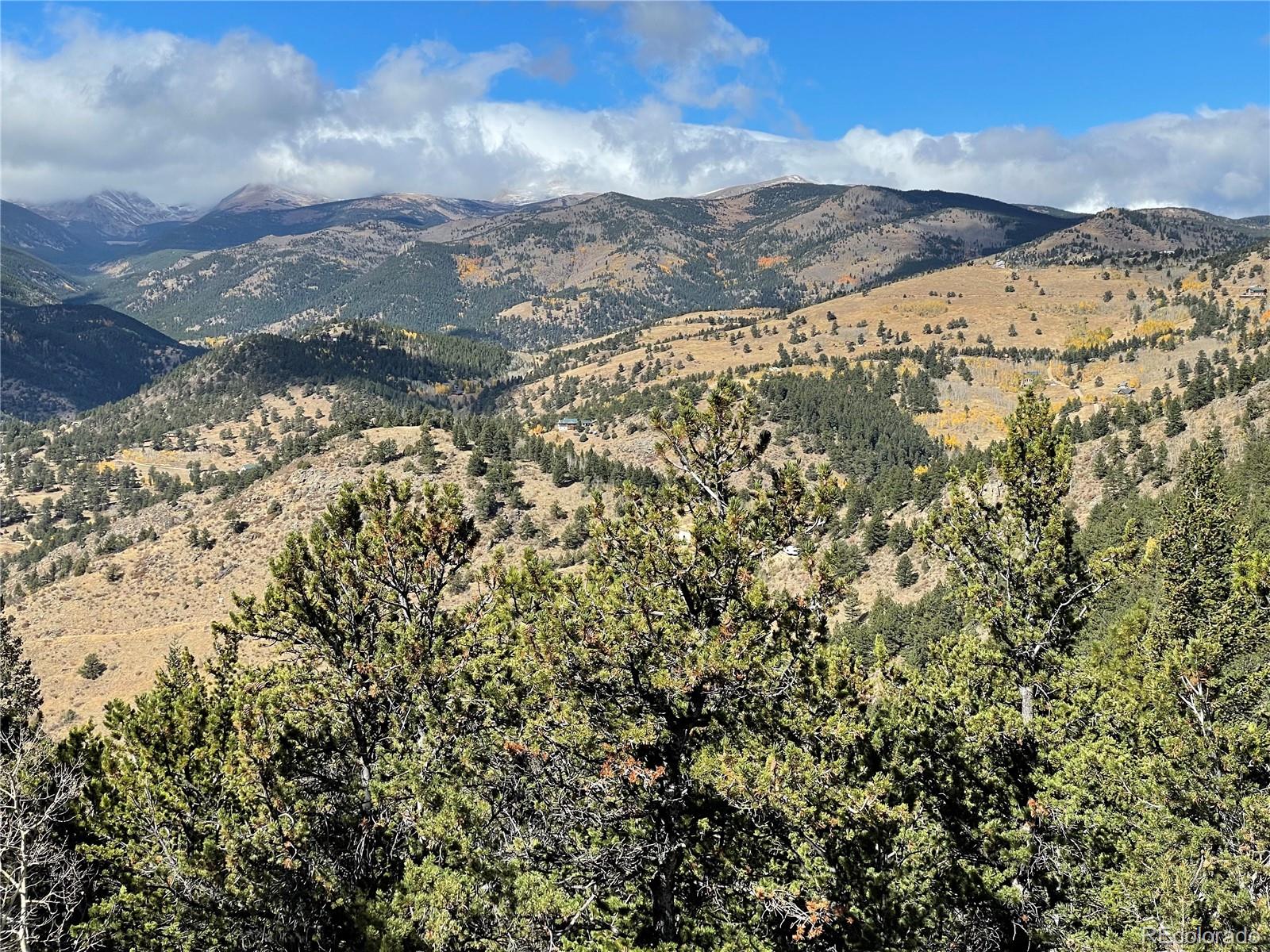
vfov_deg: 28.0
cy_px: 476
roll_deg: +0.1
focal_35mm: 52
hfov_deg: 36.8
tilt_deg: -5.0
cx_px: 635
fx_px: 1908
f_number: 2
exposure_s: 1/1653
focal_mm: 6
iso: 25
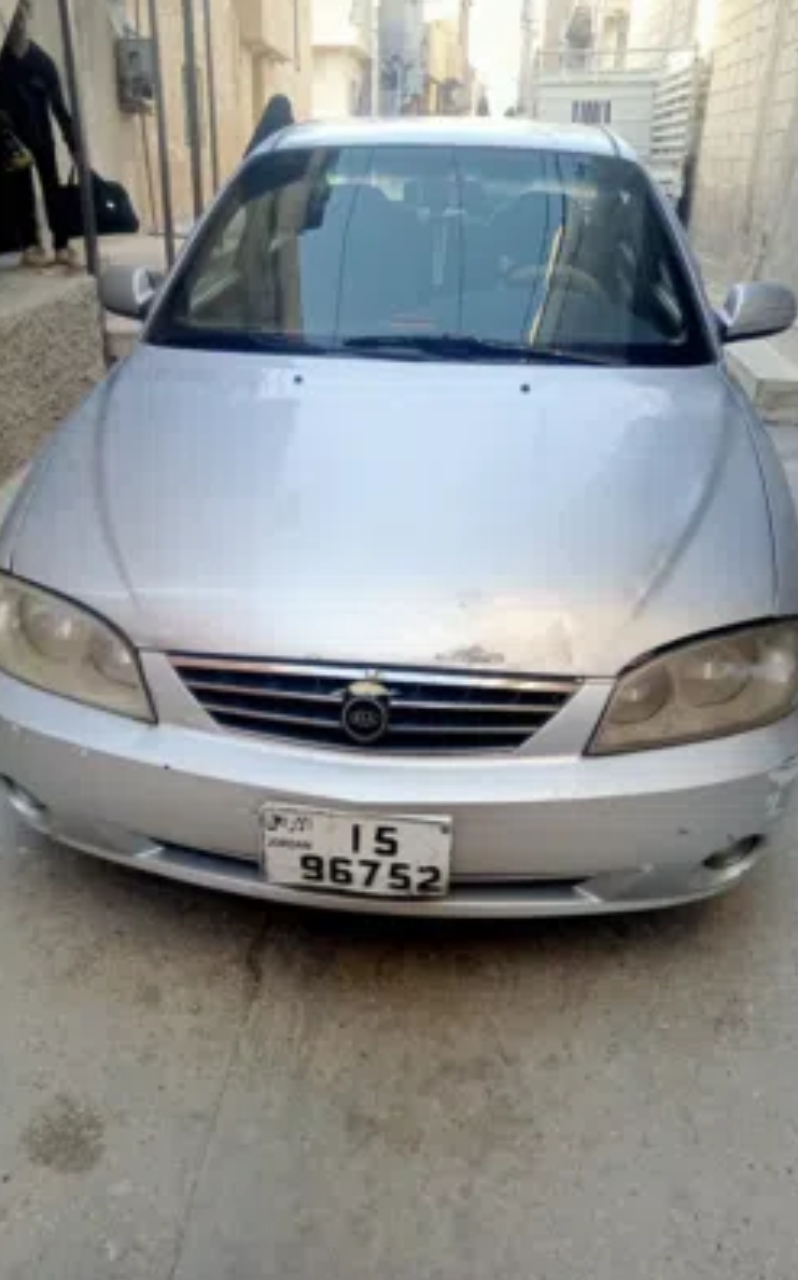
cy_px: 640
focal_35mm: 30
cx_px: 384
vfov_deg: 62.9
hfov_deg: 41.8
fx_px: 1045
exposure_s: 1/128
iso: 112
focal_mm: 3.37
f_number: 2.2
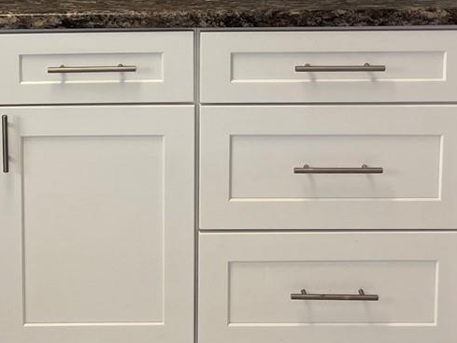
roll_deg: +0.3
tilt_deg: -7.5
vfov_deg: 16.6
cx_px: 66
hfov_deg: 22.6
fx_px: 1122
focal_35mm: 85
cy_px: -79
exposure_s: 1/120
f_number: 1.6
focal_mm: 5.1
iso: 100
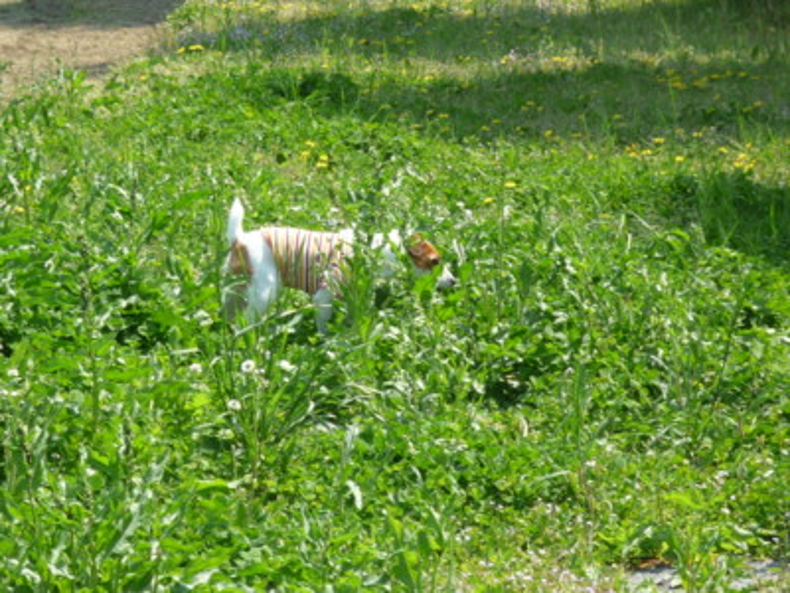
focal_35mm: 180
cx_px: 395
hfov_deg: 11.0
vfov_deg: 8.2
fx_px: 4108
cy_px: 296
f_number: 5.6
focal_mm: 17.6
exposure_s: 1/160
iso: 100
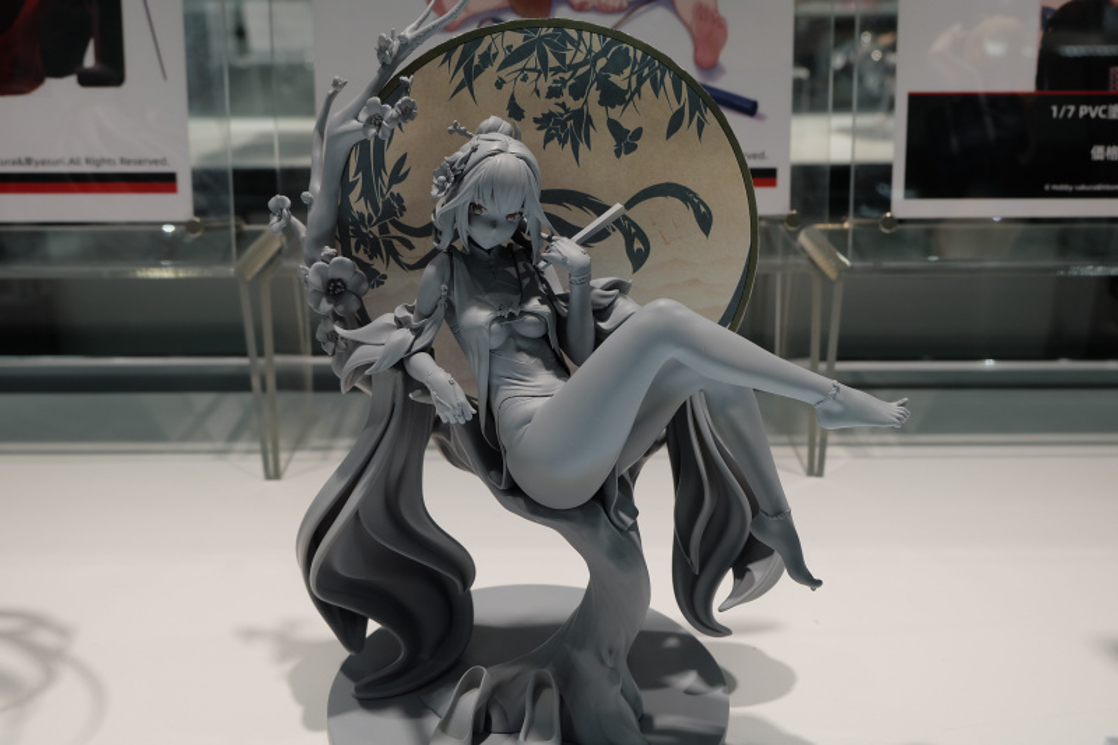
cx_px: 559
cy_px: 372
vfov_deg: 37.8
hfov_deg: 54.4
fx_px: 1087
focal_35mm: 35
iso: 400
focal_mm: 23.2
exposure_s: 1/160
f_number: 5.6
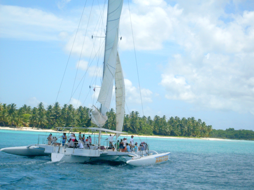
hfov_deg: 19.1
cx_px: 127
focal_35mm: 103
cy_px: 95
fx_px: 756
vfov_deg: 14.4
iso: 80
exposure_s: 1/1000
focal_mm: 17.1
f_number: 4.8
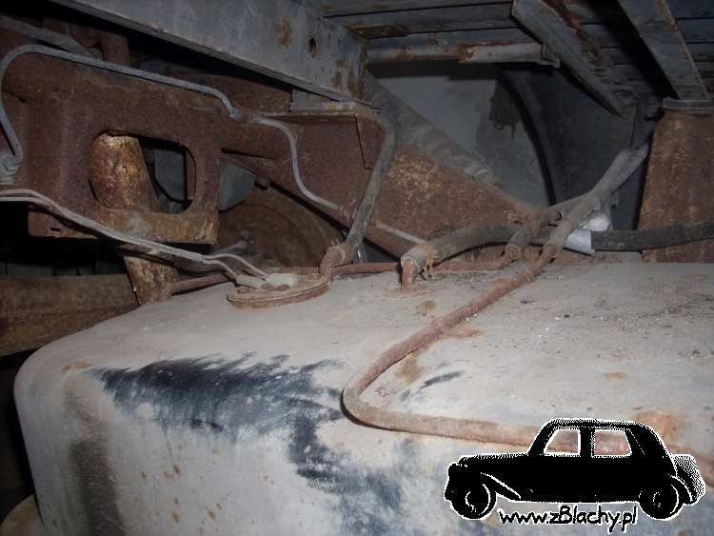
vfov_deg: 38.7
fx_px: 763
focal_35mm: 37
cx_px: 357
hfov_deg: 50.1
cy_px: 268
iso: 64
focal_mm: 6.2
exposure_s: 1/60
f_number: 2.8
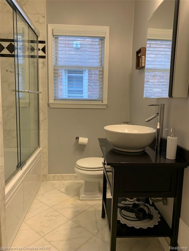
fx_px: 189
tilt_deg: -7.9
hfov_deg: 53.1
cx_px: 94
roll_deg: -1.9
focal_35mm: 26
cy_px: 126
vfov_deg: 67.3
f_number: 1.8
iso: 64
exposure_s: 1/60
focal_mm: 4.25
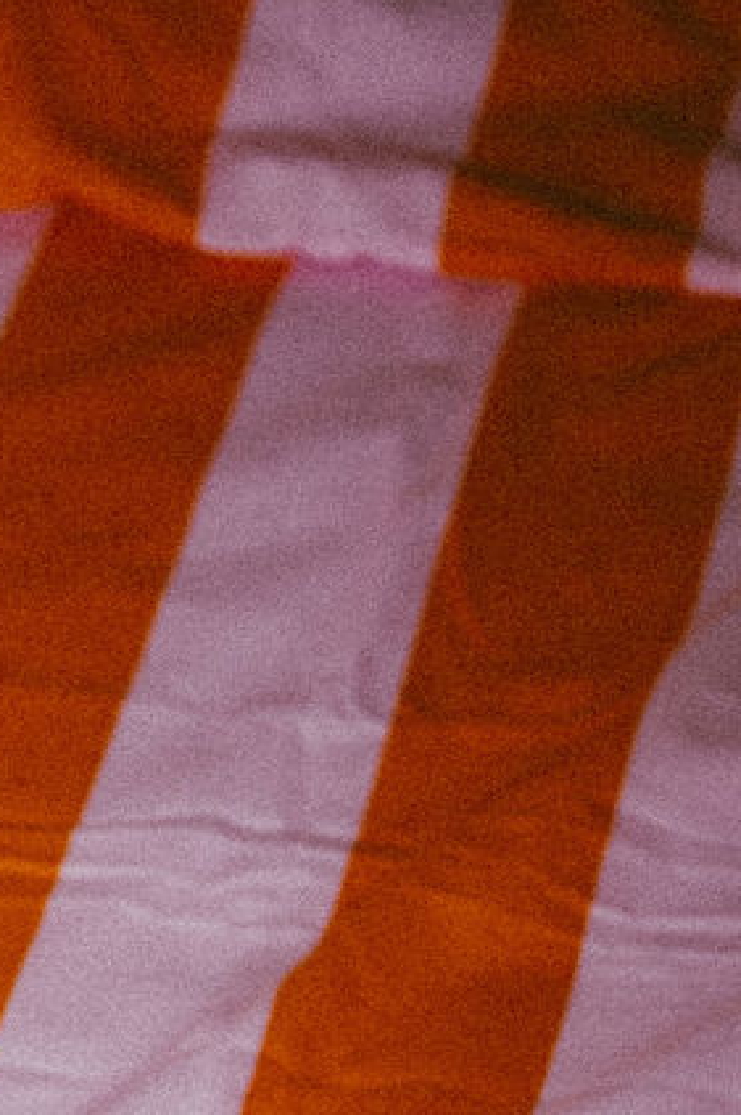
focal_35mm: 182
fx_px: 5633
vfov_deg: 10.7
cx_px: 150
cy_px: 1962
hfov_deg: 7.5
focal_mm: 50
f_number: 4.5
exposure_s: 1/200
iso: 800
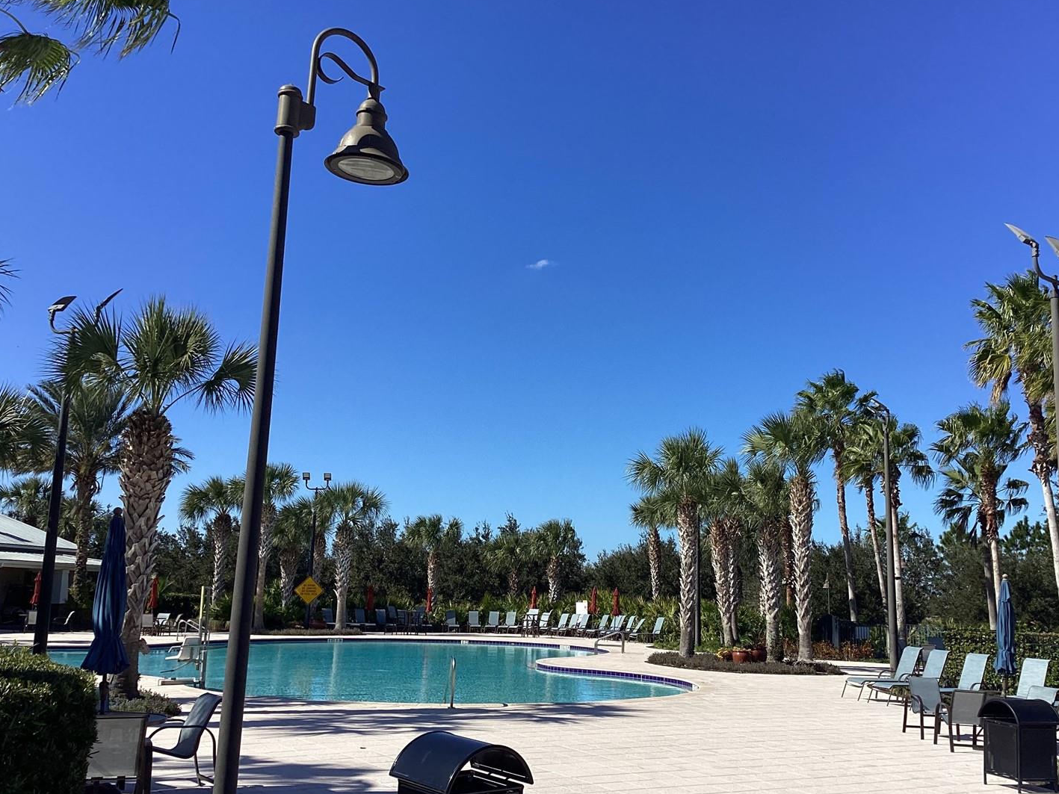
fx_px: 1071
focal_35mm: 35
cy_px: 389
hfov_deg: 52.5
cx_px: 584
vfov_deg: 40.7
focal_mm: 3.3
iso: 25
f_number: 2.4
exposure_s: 1/1538
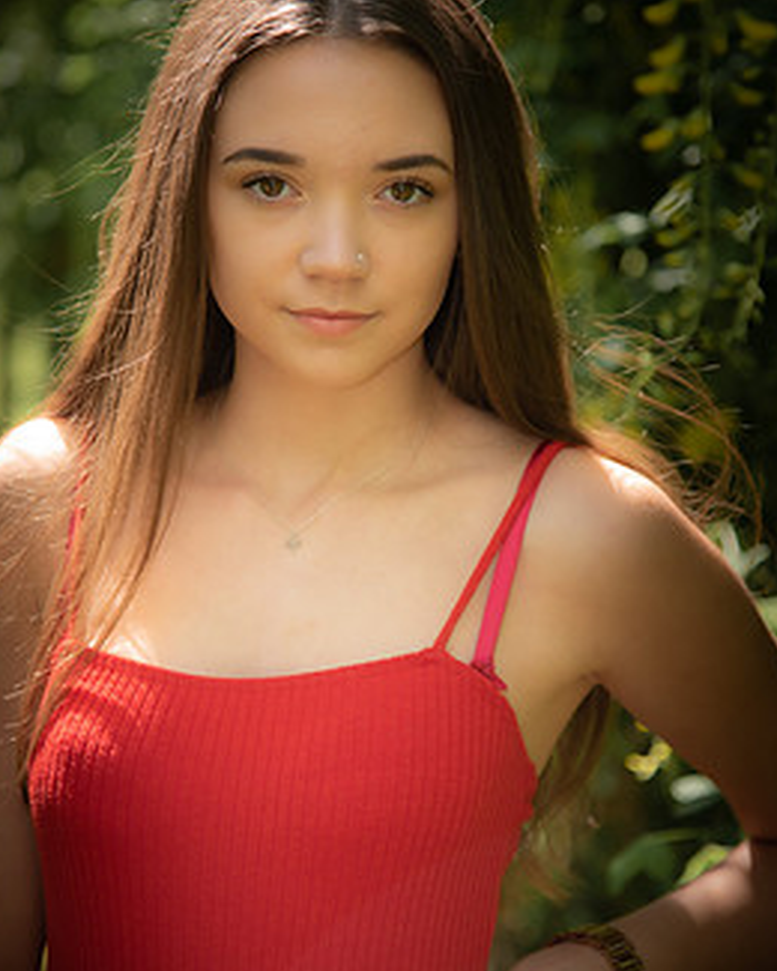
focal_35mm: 156
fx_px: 4484
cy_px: 448
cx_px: 356
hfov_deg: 9.9
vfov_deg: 12.4
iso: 100
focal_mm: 120
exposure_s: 1/160
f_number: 4
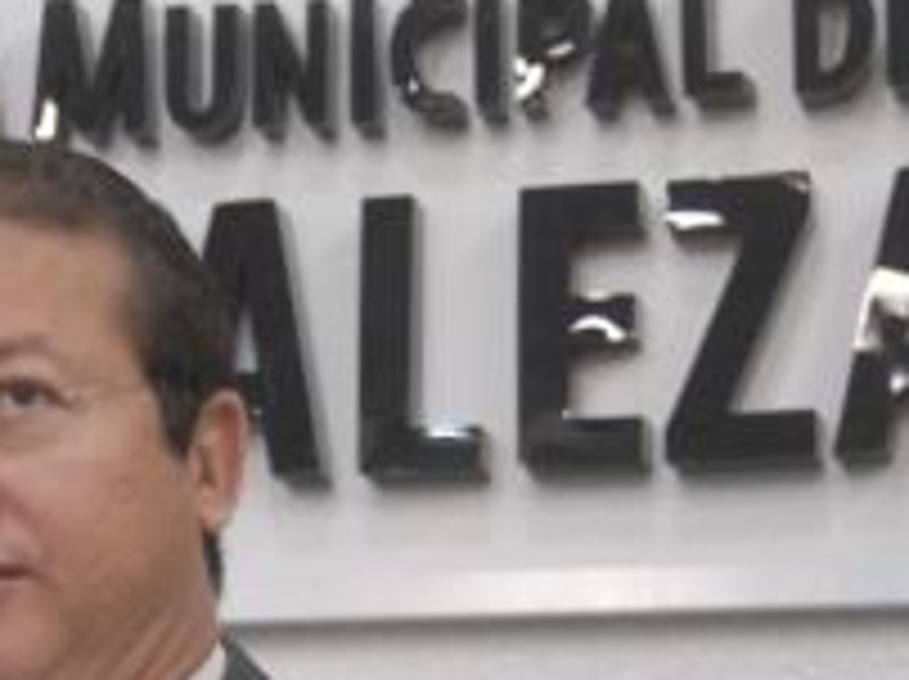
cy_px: 741
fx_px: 4511
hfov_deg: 11.4
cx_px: 40
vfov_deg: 8.5
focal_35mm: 172
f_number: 2.8
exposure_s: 1/80
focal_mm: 40
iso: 1000
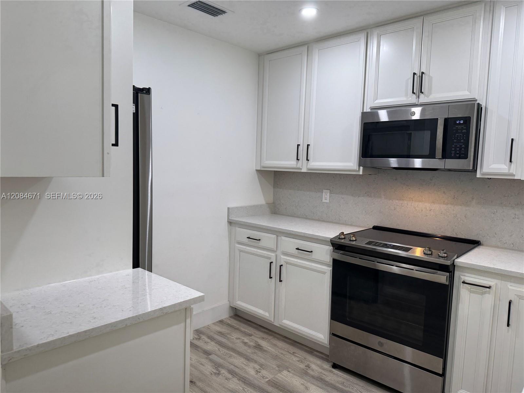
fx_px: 363
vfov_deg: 56.8
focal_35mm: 24
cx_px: 262
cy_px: 196
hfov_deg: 71.6
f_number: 1.78
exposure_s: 1/120
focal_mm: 6.76
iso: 125
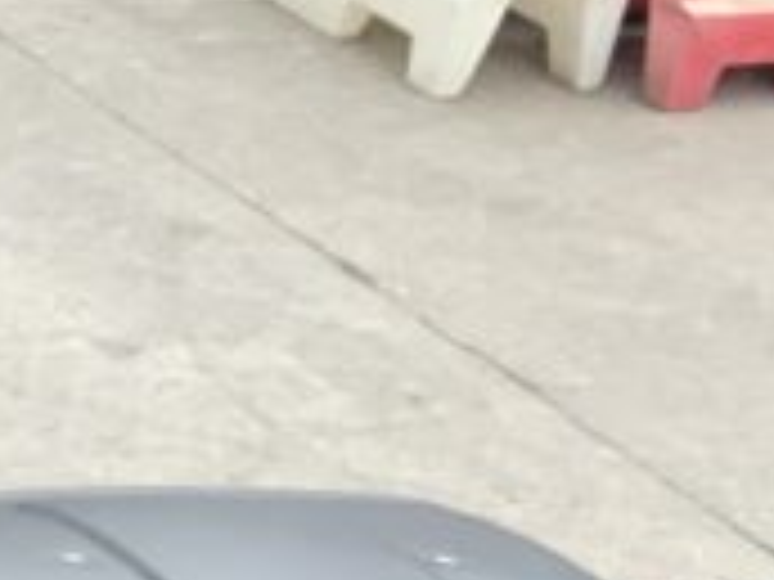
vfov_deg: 8.5
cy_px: 755
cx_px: -1062
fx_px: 3868
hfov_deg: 10.0
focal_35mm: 173
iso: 16
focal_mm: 3
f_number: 1.8
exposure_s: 1/235
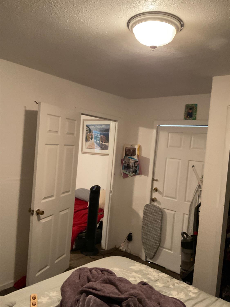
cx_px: 115
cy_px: 154
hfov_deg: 48.2
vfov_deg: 61.7
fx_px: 257
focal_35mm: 29
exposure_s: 1/30
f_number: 1.8
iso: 320
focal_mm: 3
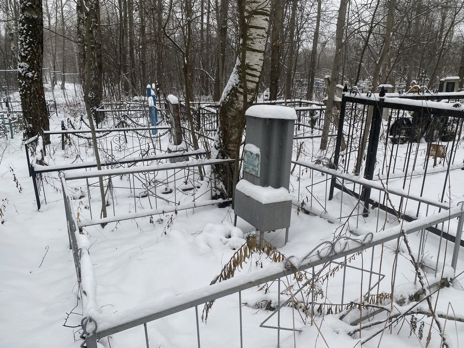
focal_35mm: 26
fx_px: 349
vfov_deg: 53.1
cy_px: 174
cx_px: 232
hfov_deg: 67.3
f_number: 1.8
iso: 32
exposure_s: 1/227
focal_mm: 4.25
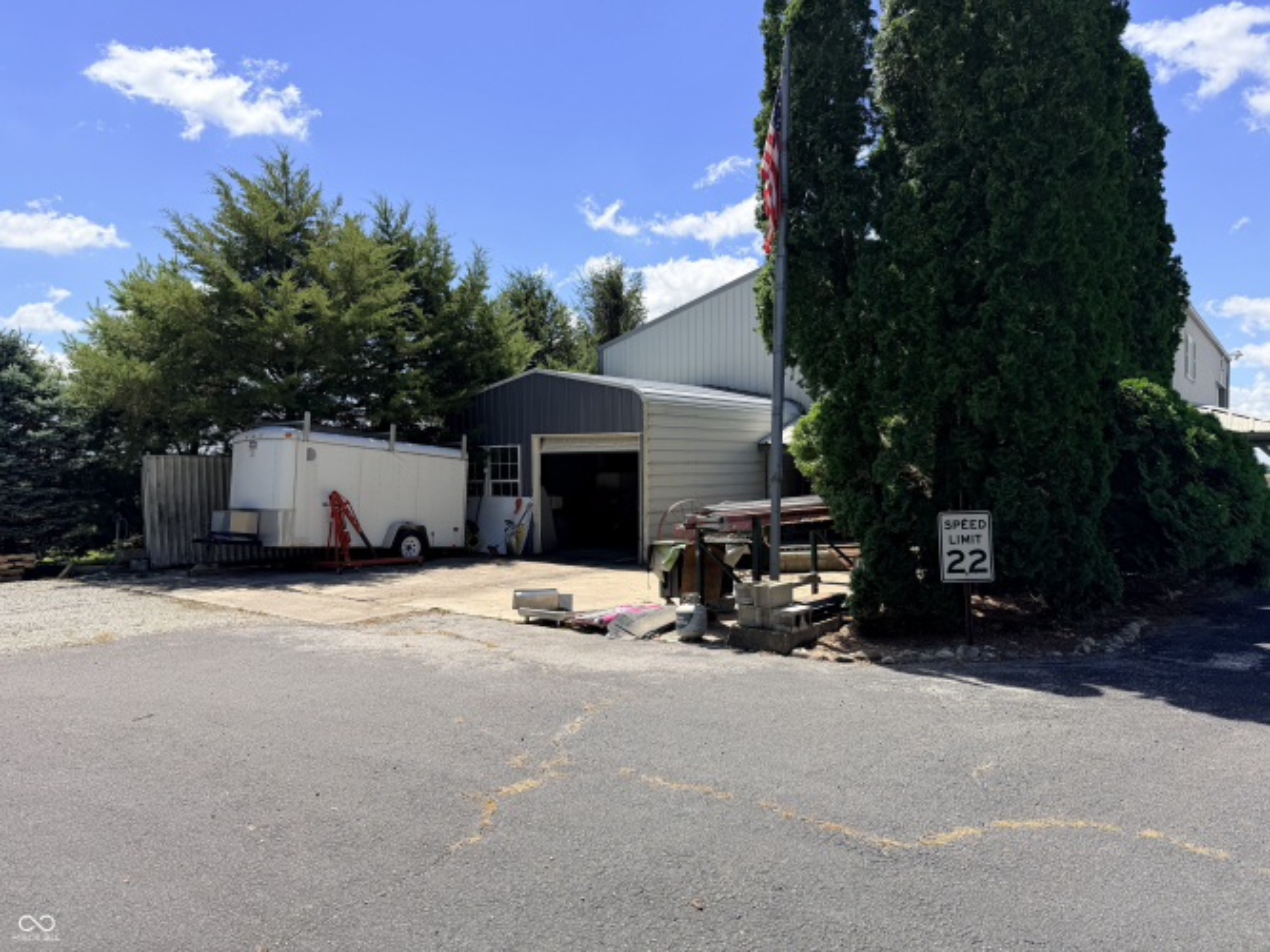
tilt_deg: -0.8
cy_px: 476
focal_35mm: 24
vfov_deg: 56.8
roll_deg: +0.4
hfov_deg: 71.6
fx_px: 880
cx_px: 635
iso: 80
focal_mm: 6.76
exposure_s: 1/3425
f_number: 1.78
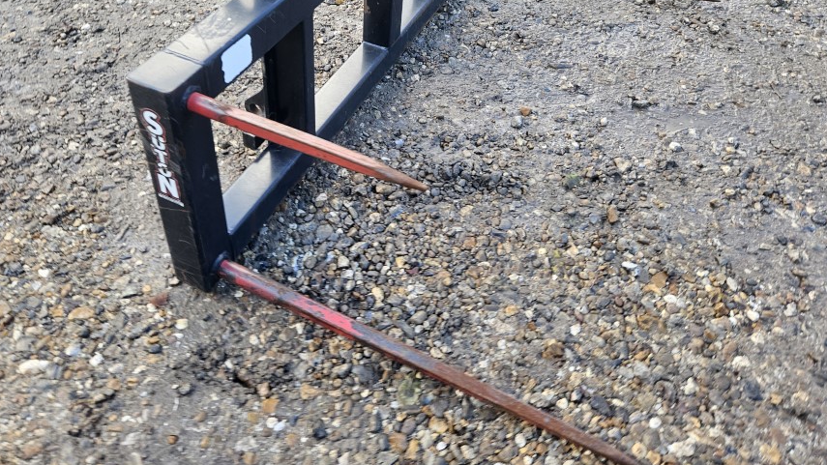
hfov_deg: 64.2
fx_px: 658
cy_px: 103
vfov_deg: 37.7
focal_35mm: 30
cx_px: 387
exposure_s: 1/100
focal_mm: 5.4
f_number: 1.8
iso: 40
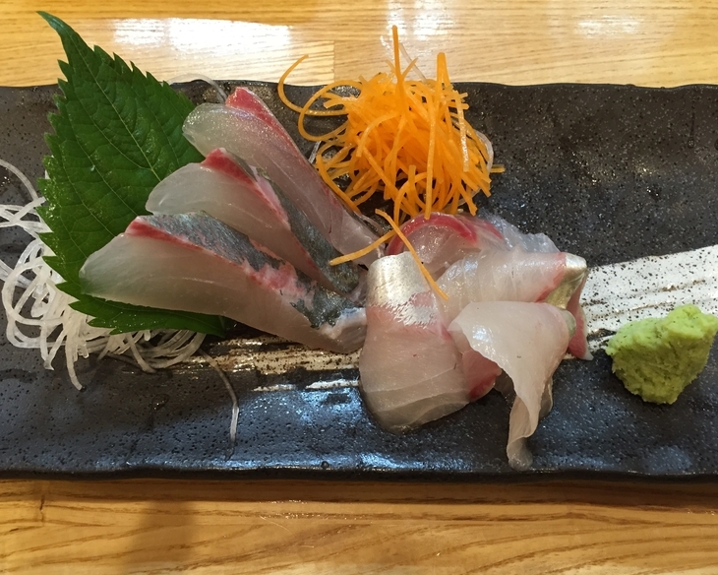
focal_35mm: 31
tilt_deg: -69.4
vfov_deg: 47.1
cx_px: 335
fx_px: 659
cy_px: 290
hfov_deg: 57.1
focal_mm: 4.15
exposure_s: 1/30
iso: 125
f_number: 2.2
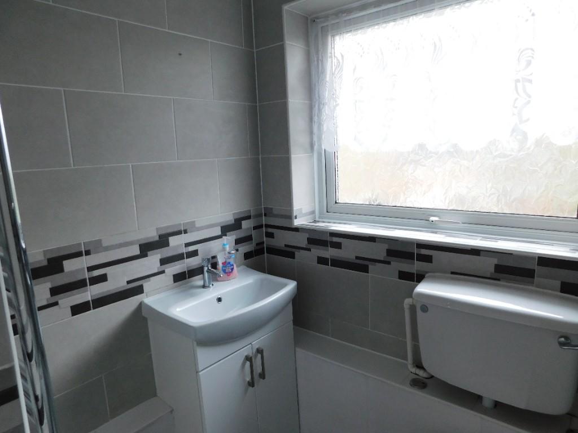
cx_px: 289
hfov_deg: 73.9
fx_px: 384
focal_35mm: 23
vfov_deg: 58.9
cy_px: 216
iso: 220
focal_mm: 4
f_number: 3
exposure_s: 1/30
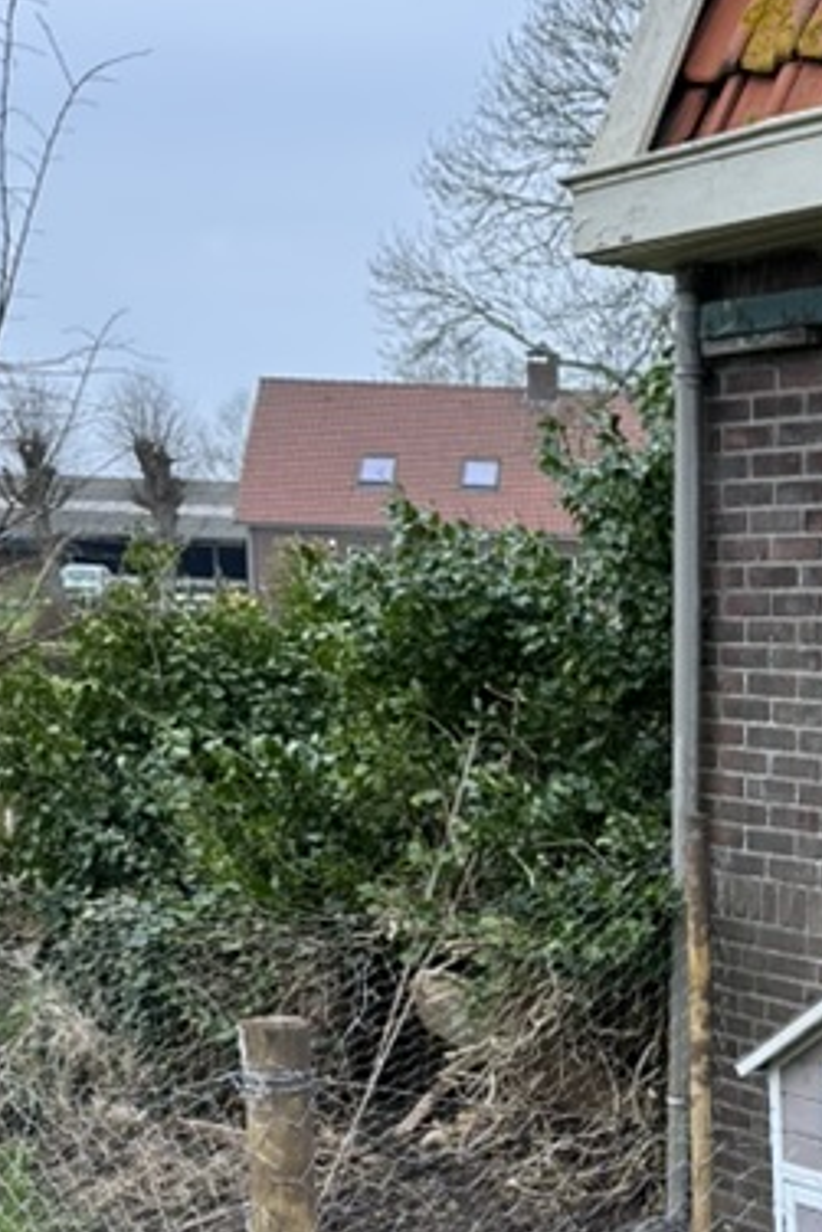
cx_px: 763
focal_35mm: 68
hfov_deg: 19.6
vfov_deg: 27.4
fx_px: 2327
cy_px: 1317
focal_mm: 6.86
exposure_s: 1/501
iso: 80
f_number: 1.78
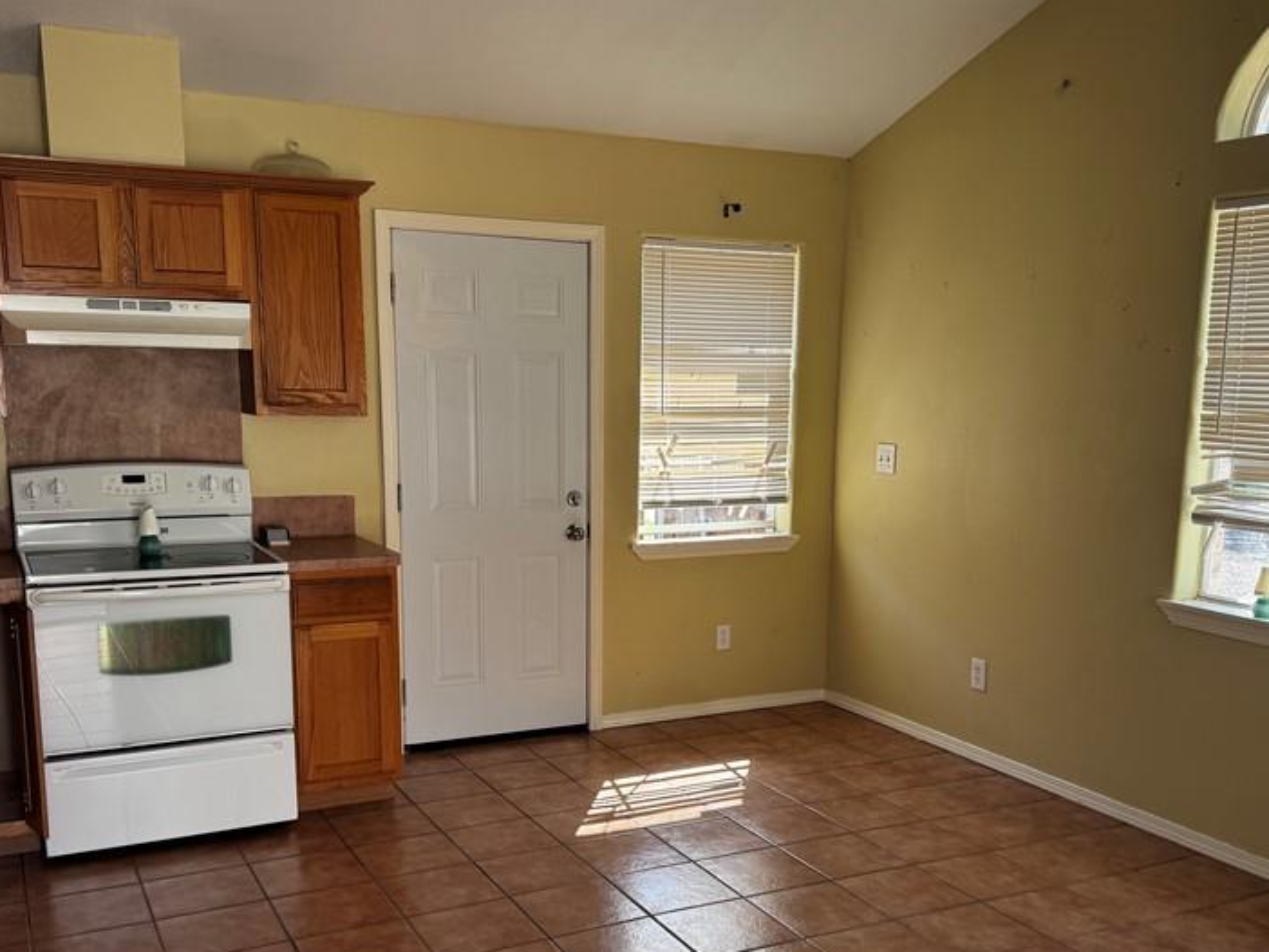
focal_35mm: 35
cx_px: 647
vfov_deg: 40.3
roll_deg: -0.1
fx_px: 1284
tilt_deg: -10.8
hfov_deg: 52.6
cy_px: 629
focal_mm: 6.76
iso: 80
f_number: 1.78
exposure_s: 1/306
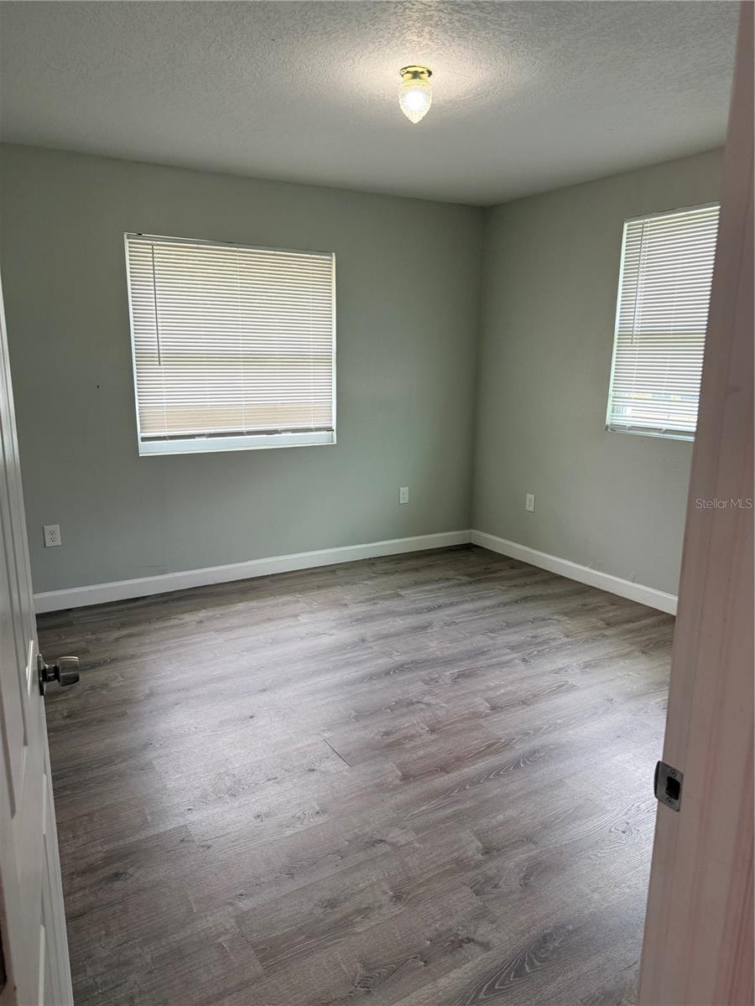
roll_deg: -1.3
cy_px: 503
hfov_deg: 56.8
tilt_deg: -11.6
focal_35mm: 24
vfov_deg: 71.6
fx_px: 698
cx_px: 378
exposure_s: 1/182
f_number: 1.78
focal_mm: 6.76
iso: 160
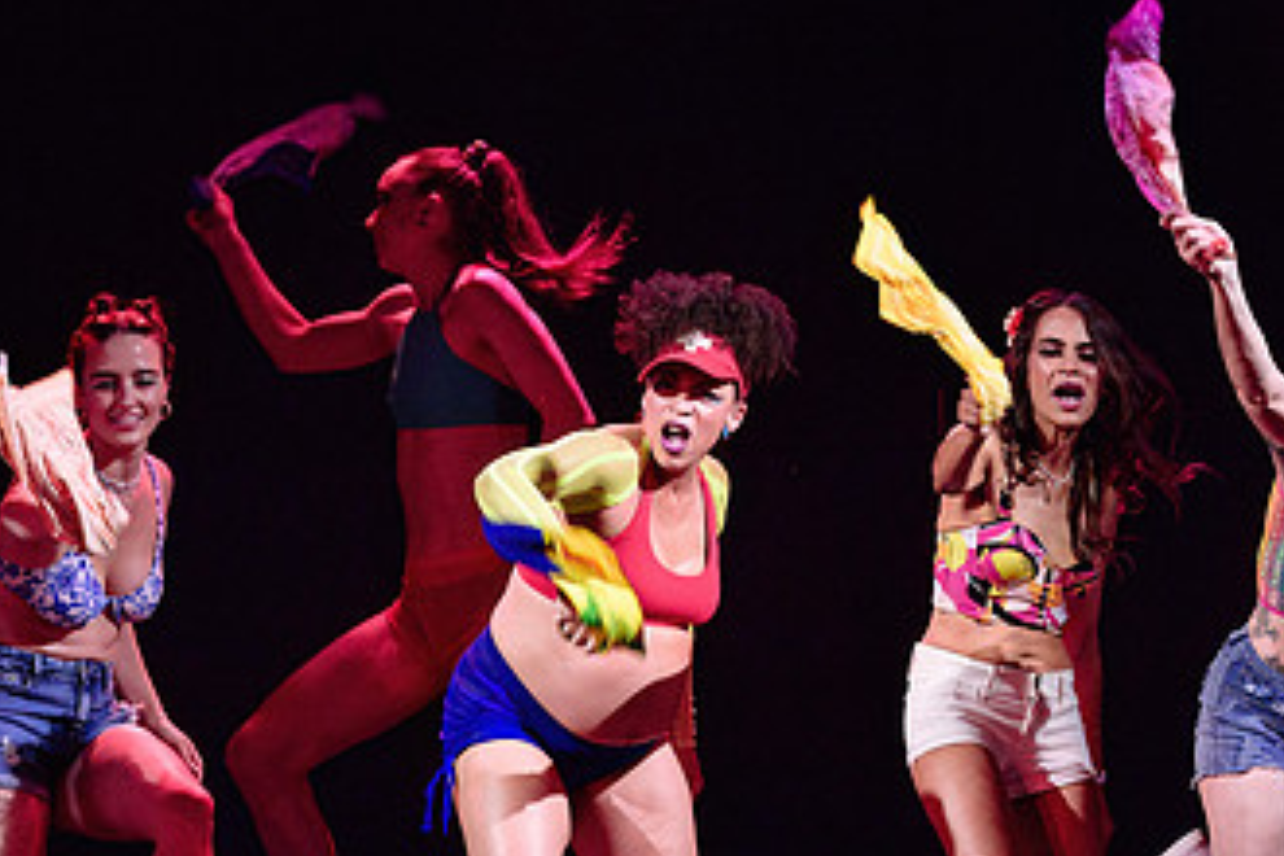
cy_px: 520
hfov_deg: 8.0
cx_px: 719
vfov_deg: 5.4
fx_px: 9130
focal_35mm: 256
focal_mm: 125
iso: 1600
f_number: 2.8
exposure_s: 1/250
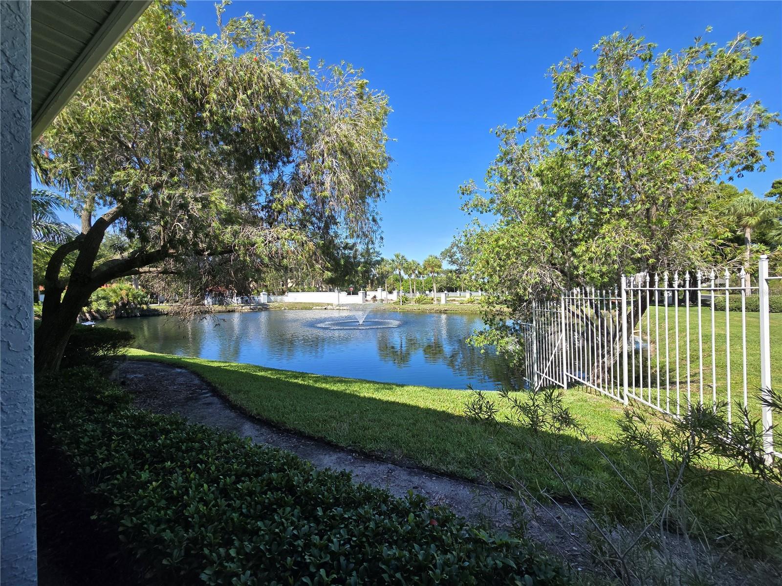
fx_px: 294
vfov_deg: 89.9
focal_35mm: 13
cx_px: 391
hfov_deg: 106.2
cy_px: 293
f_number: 2.2
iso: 50
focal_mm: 2.2
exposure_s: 1/1030
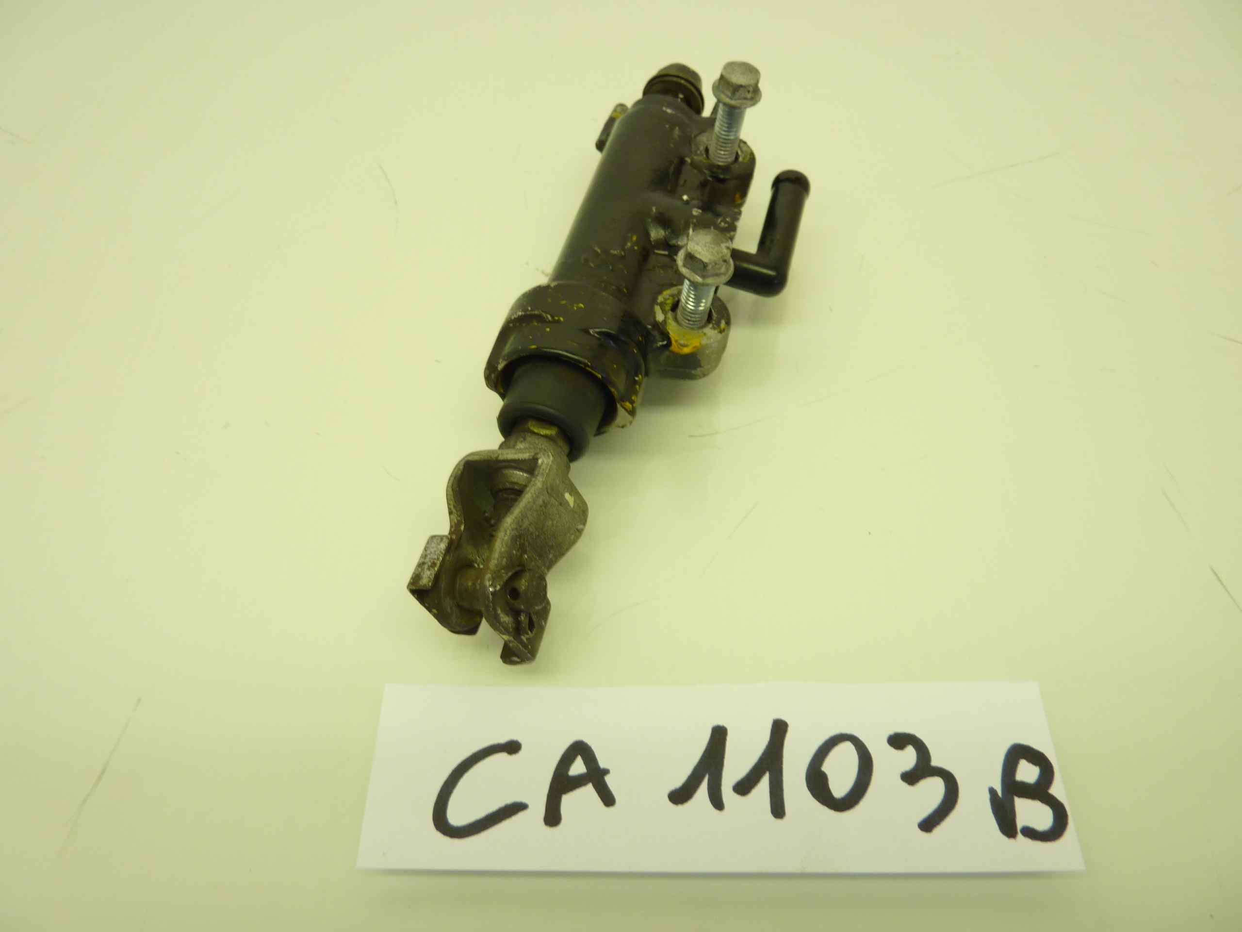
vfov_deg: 54.9
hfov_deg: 69.4
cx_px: 621
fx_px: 897
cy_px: 466
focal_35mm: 25
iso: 80
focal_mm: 4.1
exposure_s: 1/30
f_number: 3.3
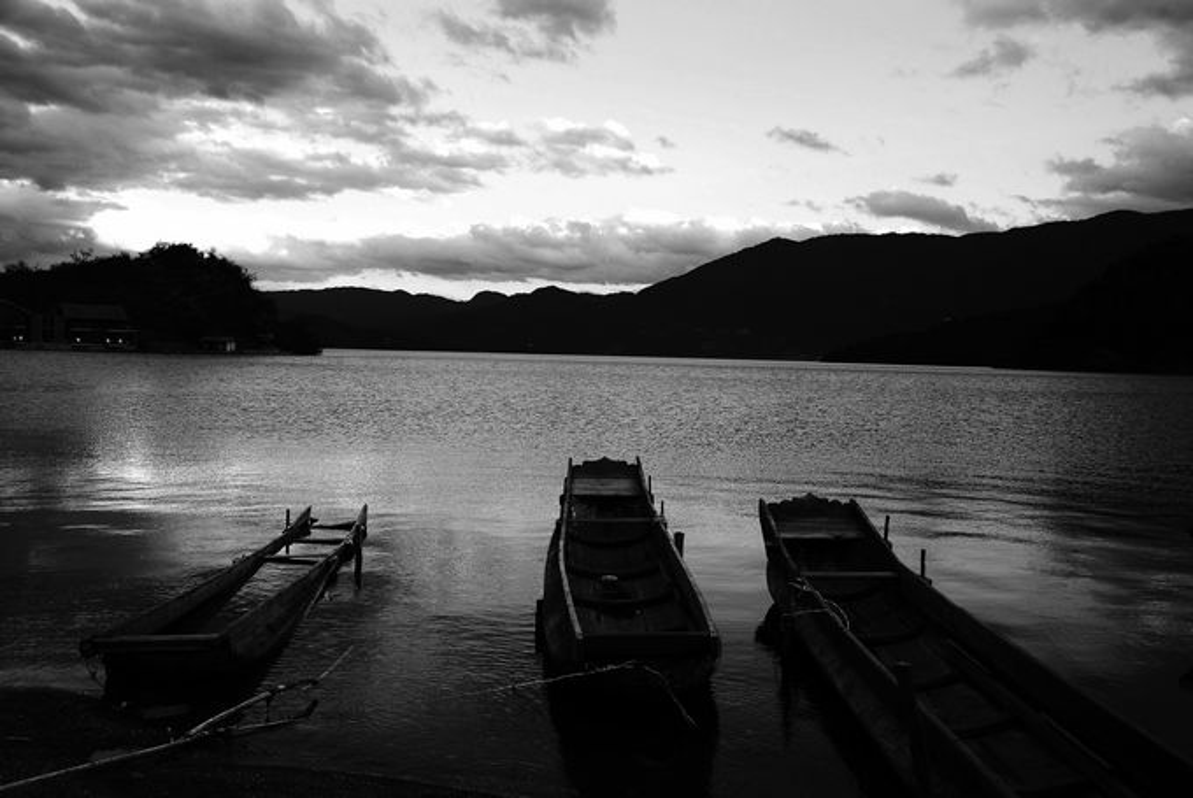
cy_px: 399
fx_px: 1244
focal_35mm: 38
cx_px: 596
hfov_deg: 51.2
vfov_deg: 35.6
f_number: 8
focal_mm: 25
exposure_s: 1/60
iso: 160
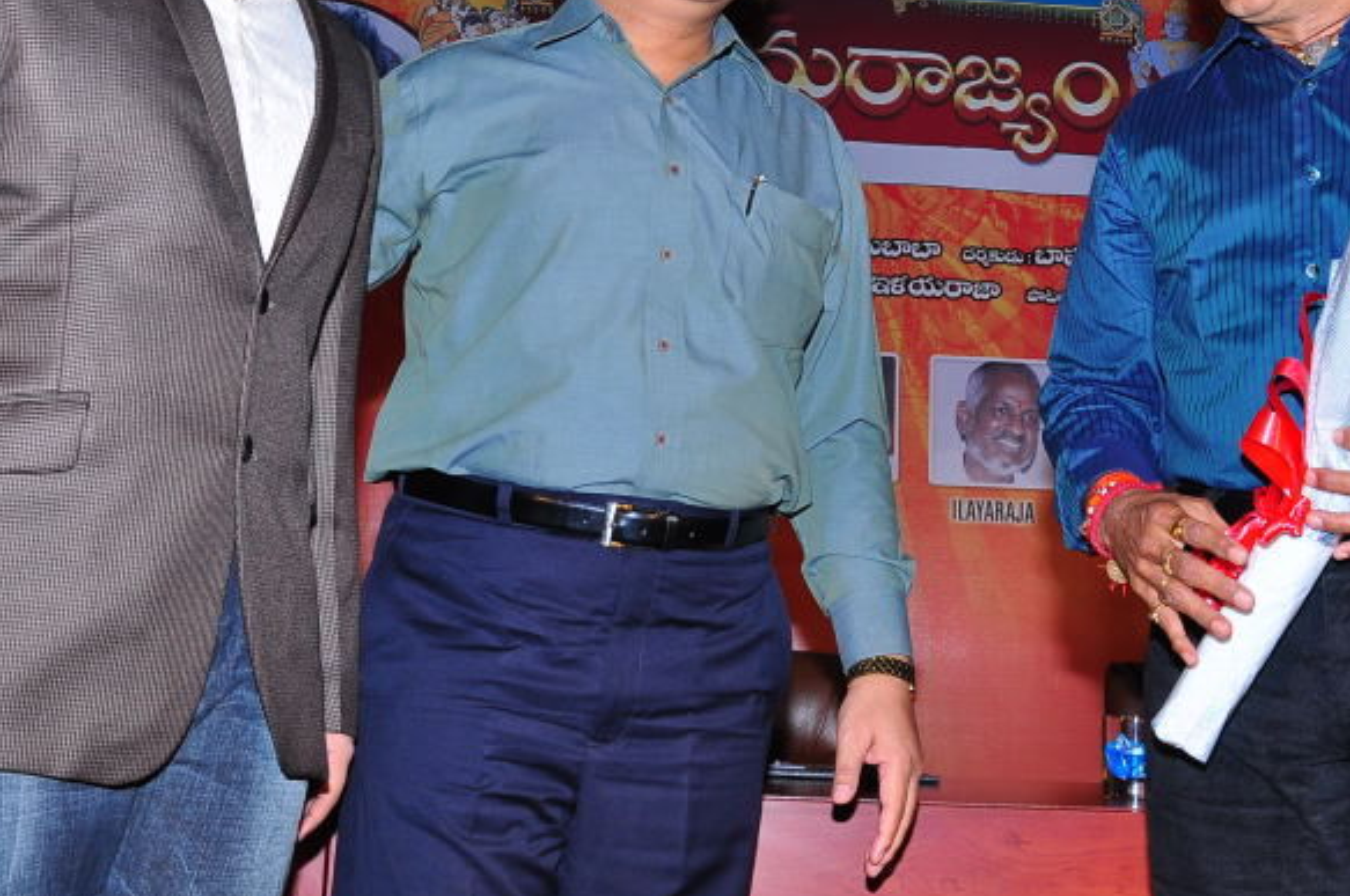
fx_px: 2172
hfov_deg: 34.5
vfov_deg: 23.1
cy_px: 218
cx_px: 762
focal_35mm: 58
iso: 320
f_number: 9
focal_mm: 22
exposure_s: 1/160
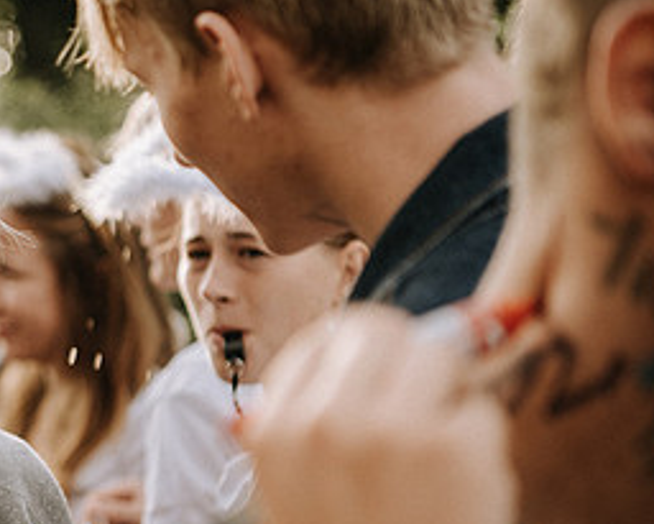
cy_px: 321
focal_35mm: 149
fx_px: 2885
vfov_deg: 10.4
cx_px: -38
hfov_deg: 12.7
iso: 110
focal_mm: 70
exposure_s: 1/400
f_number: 2.8
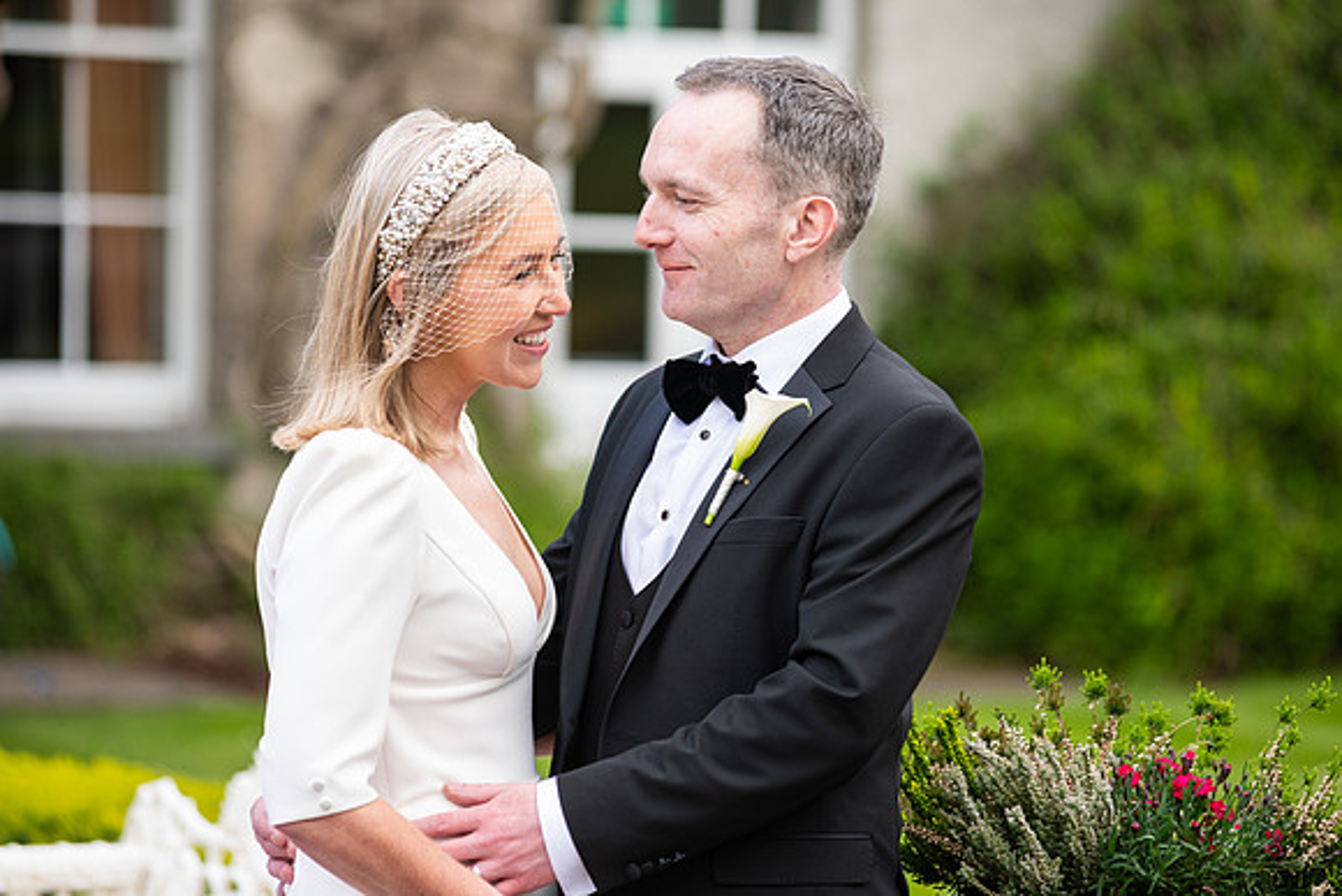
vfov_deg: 8.9
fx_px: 5779
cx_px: 671
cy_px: 448
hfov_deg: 13.2
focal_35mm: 155
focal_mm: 155
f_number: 3.5
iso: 160
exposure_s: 1/160
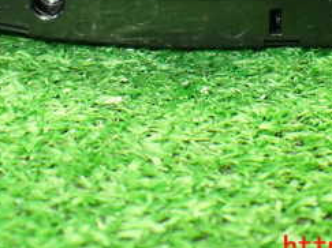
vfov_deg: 18.9
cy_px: -41
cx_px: 182
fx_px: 709
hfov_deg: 26.3
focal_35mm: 74
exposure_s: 1/100
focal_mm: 5.4
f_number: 2.3
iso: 800
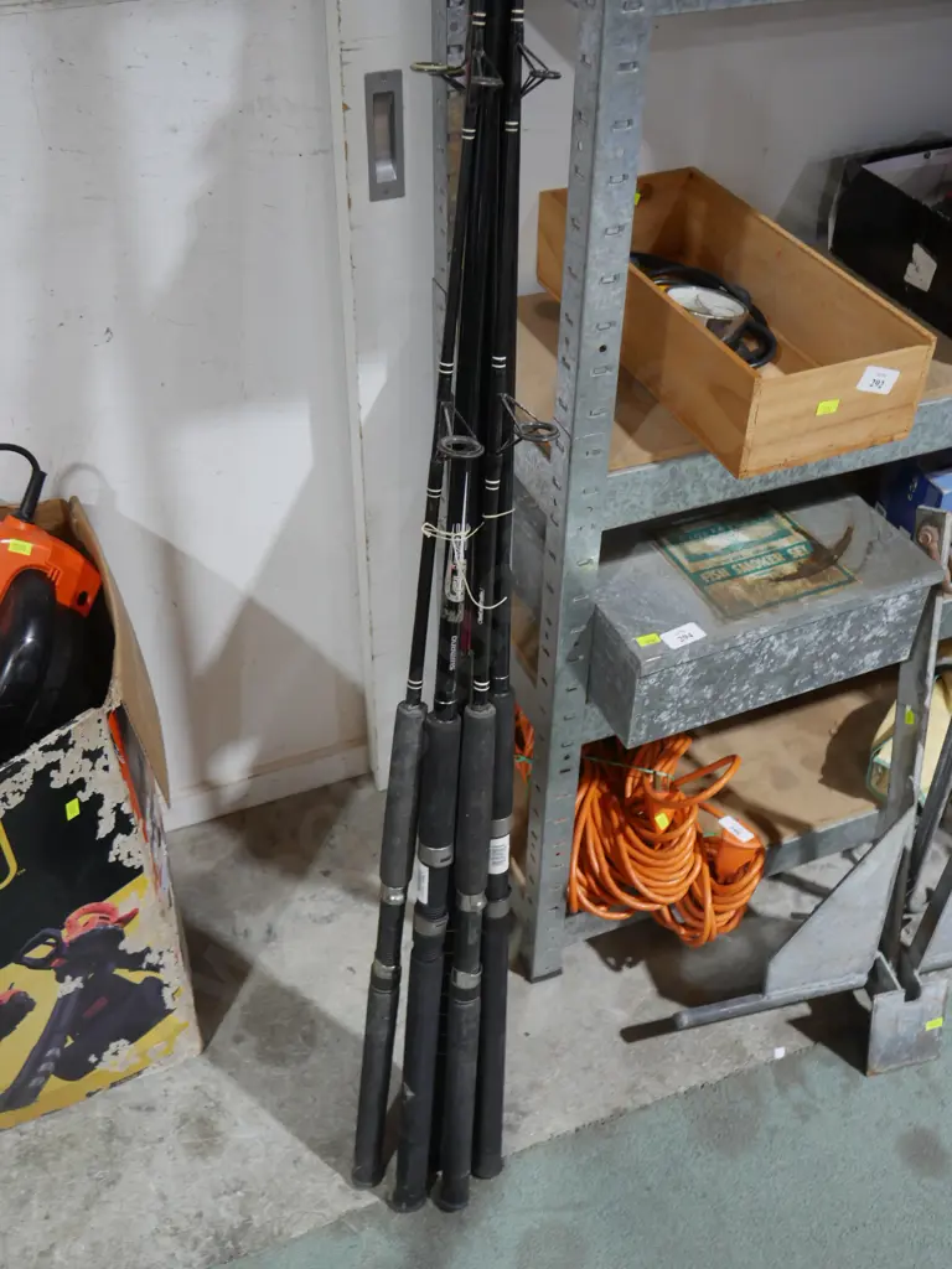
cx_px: 476
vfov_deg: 54.0
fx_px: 1247
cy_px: 634
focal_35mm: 34
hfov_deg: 41.8
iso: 1000
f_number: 4
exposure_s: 1/60
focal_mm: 17
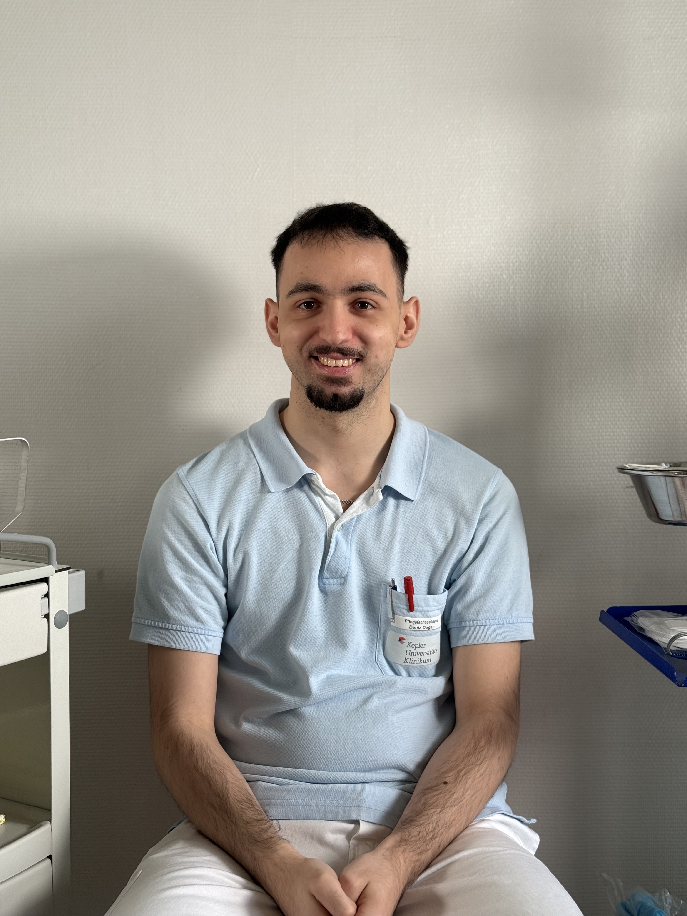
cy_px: 458
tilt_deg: -4.2
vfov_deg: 39.7
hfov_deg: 30.3
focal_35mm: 48
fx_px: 1270
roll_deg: -0.5
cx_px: 344
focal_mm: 6.76
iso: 80
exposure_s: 1/121
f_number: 1.78
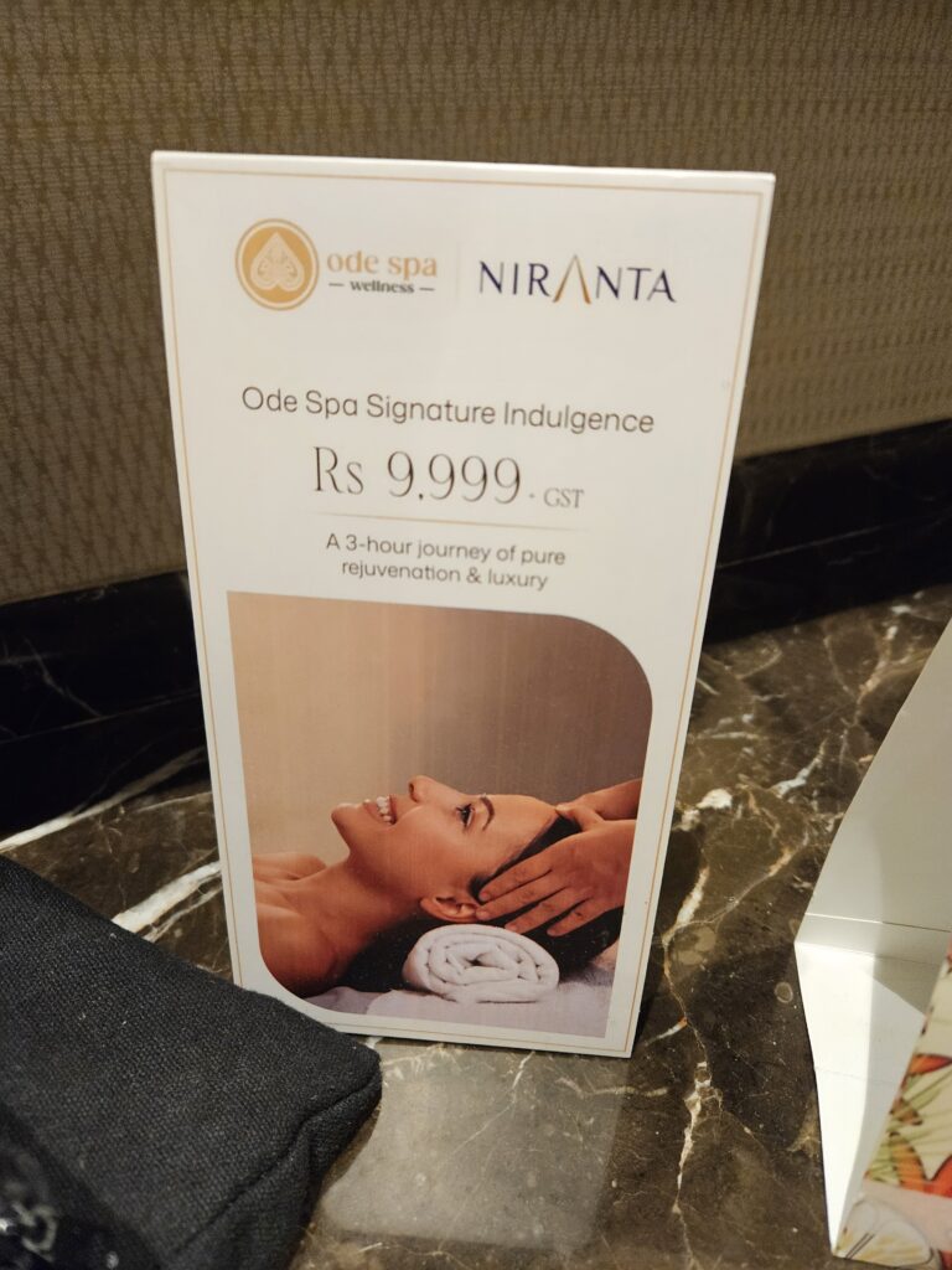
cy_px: 635
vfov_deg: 73.9
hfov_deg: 58.9
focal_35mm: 23
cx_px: 476
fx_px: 843
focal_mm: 5.4
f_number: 1.8
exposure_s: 1/100
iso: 640
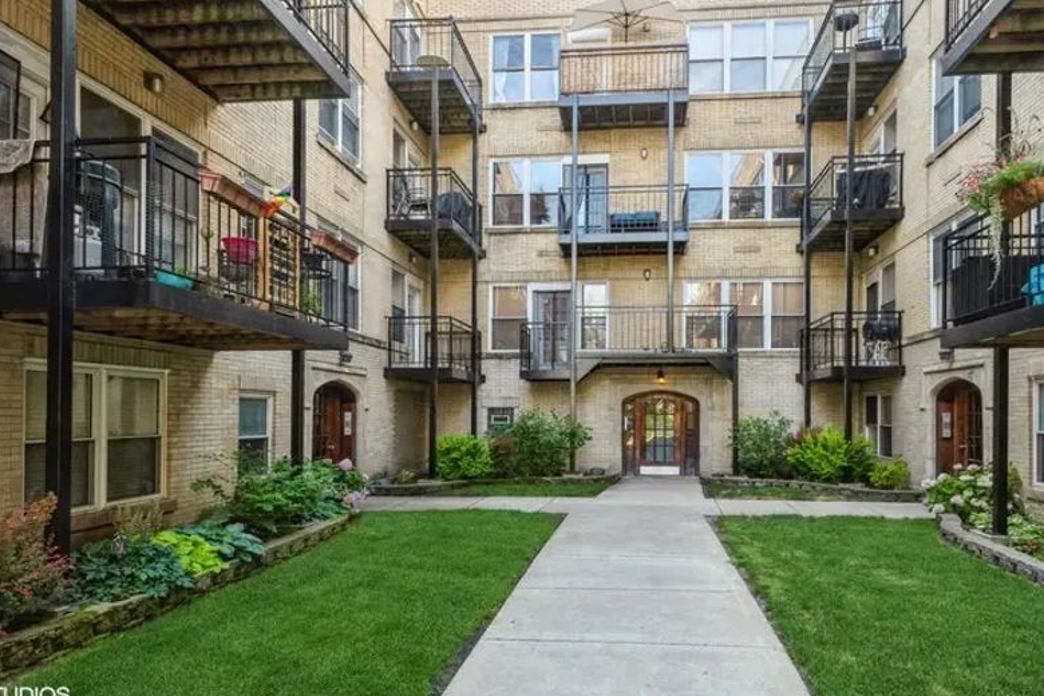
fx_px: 609
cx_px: 572
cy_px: 263
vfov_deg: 58.8
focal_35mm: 21
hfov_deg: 81.0
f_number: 8
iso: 400
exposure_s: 1/200
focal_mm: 16
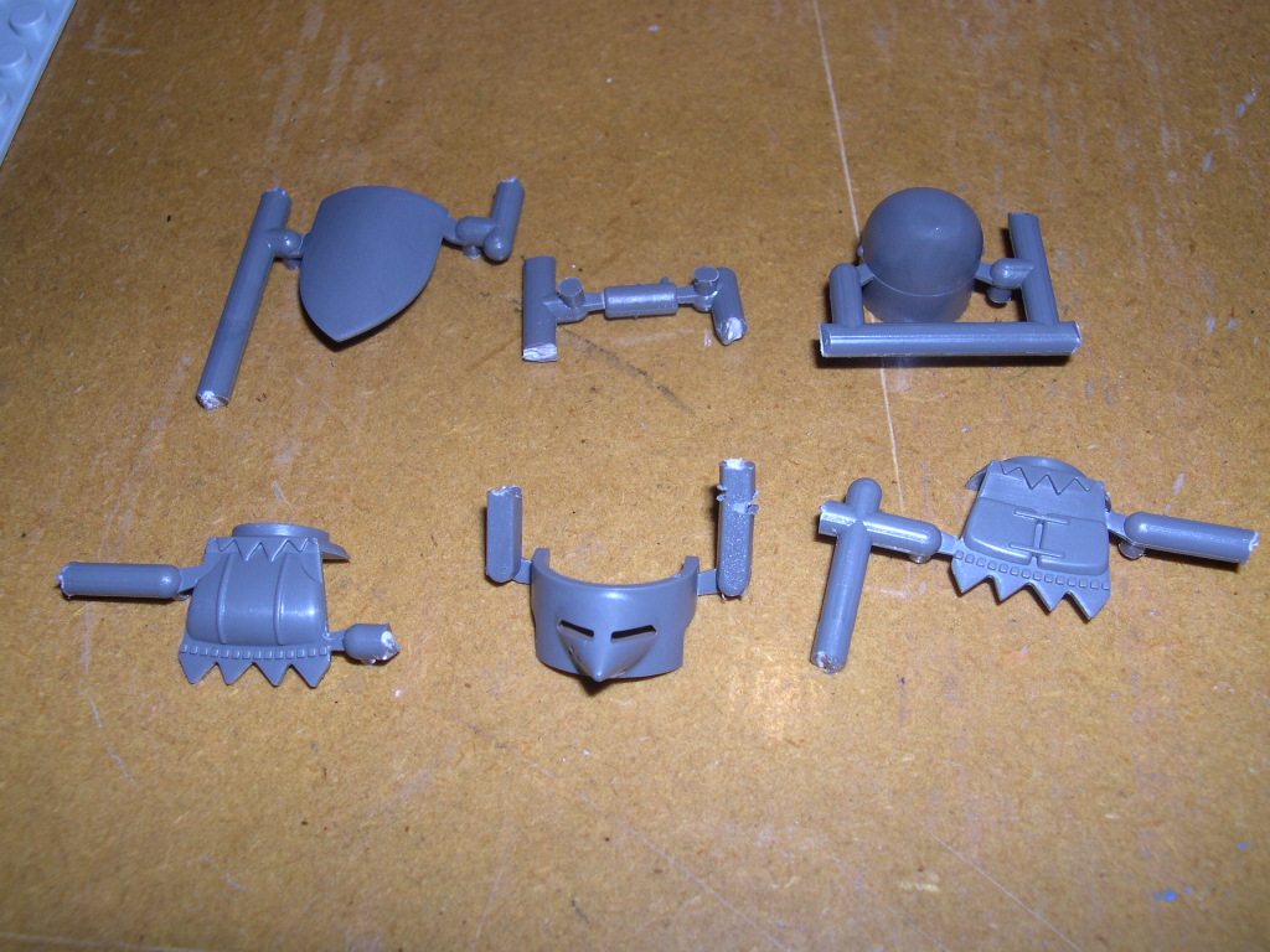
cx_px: 635
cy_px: 476
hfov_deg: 49.0
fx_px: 1394
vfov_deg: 37.7
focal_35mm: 38
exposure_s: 1/60
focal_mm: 8
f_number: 7.6
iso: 100
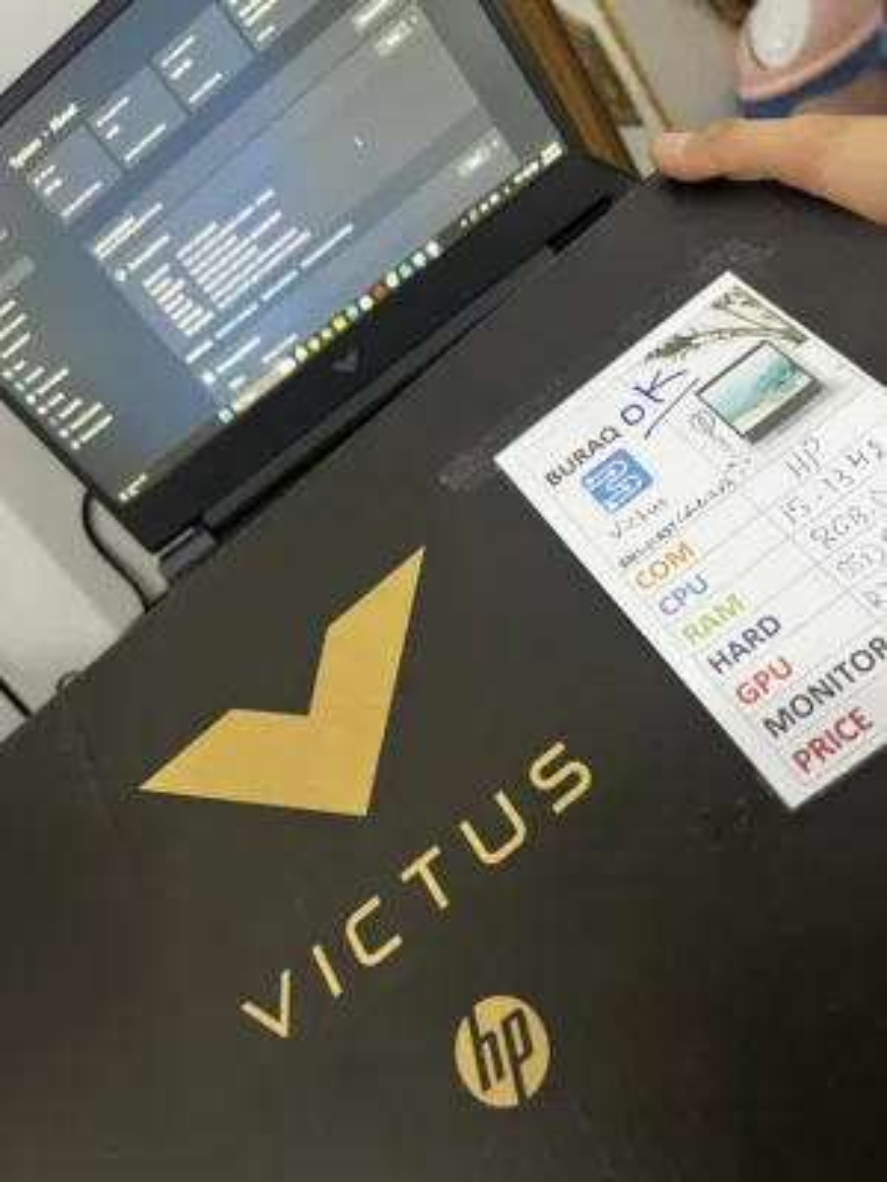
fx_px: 888
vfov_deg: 67.3
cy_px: 591
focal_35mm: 26
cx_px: 444
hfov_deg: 53.1
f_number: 1.5
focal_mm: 5.7
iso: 320
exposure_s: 1/51
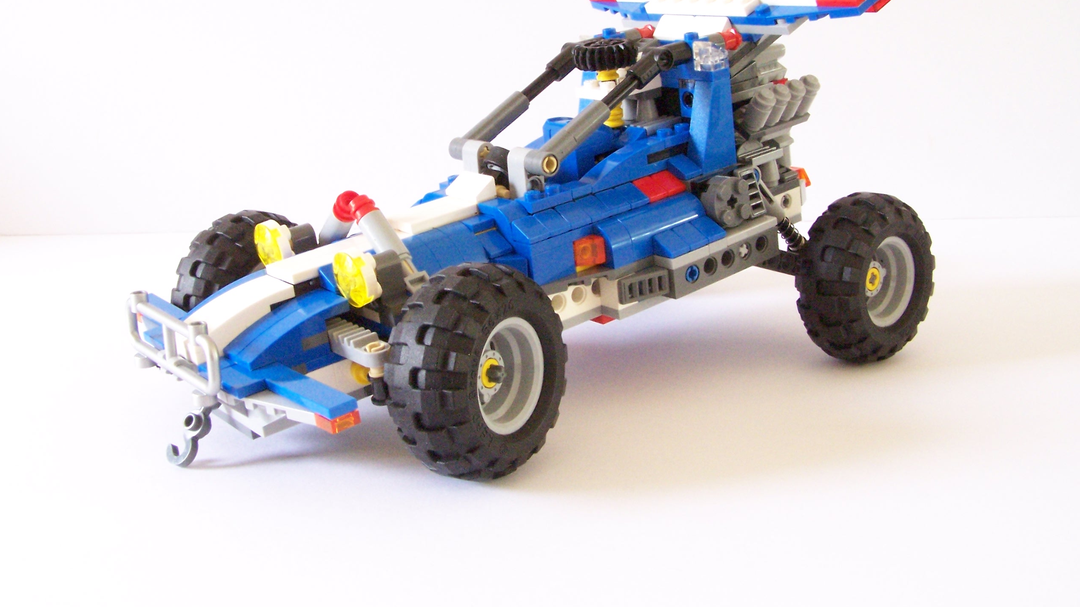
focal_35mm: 42
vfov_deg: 28.2
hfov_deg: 48.4
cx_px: 539
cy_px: 203
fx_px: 1203
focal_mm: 6.3
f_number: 6.3
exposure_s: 1/15
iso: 400
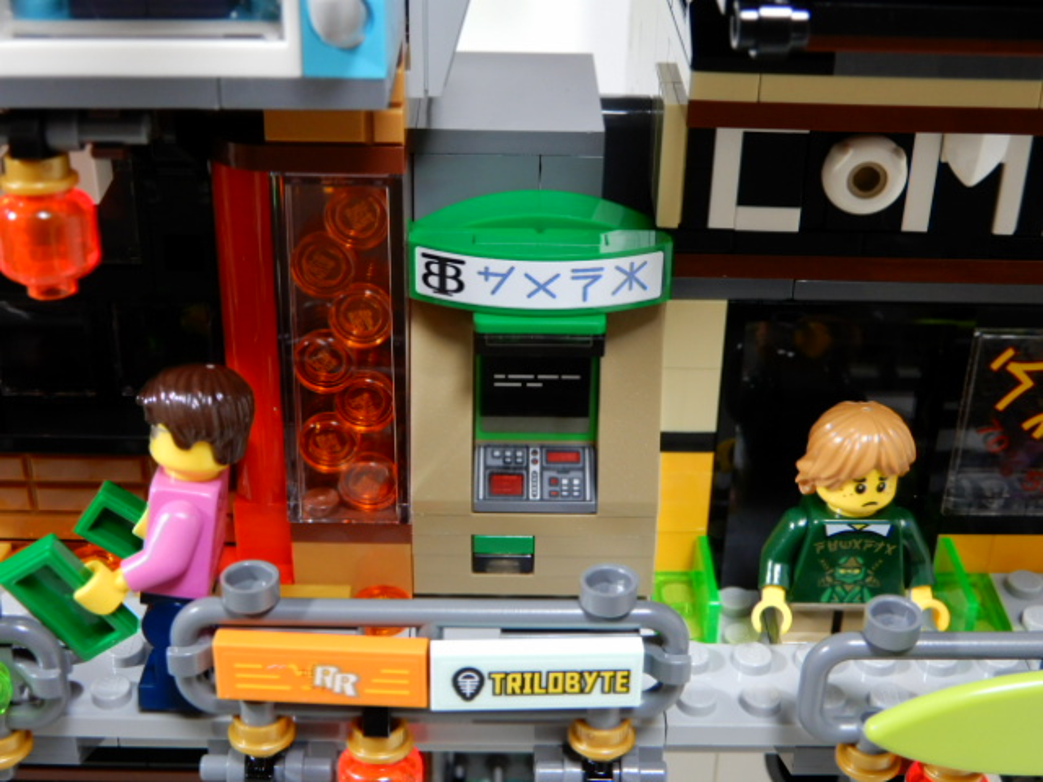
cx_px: 522
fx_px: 1507
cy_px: 391
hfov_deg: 38.2
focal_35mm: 50
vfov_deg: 29.1
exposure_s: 1/25
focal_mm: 8.9
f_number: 4
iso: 400
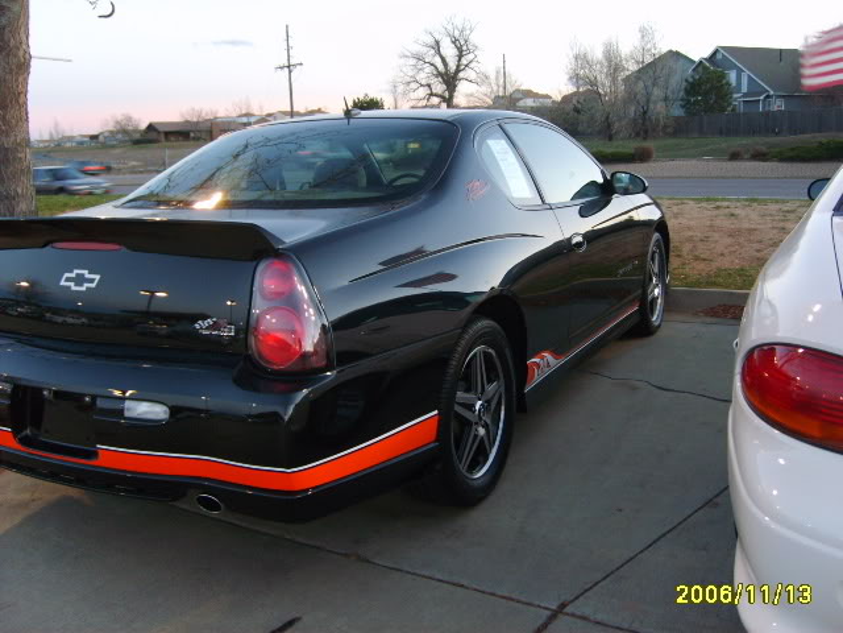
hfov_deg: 52.6
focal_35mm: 35
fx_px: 852
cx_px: 422
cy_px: 316
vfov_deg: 40.7
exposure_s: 1/20
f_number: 2.8
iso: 139
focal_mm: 5.8
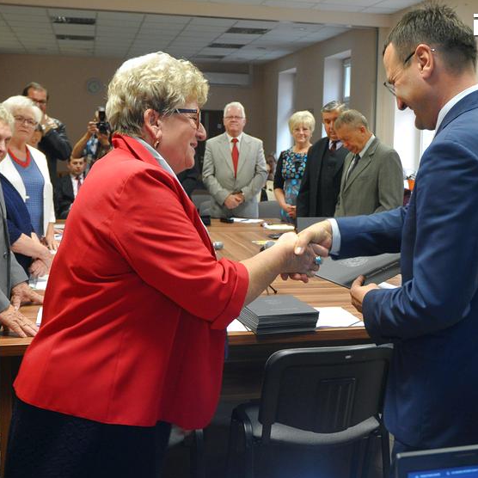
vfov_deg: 34.9
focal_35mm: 49
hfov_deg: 34.7
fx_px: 760
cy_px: 242
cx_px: 301
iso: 1250
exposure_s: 1/60
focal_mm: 25
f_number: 4
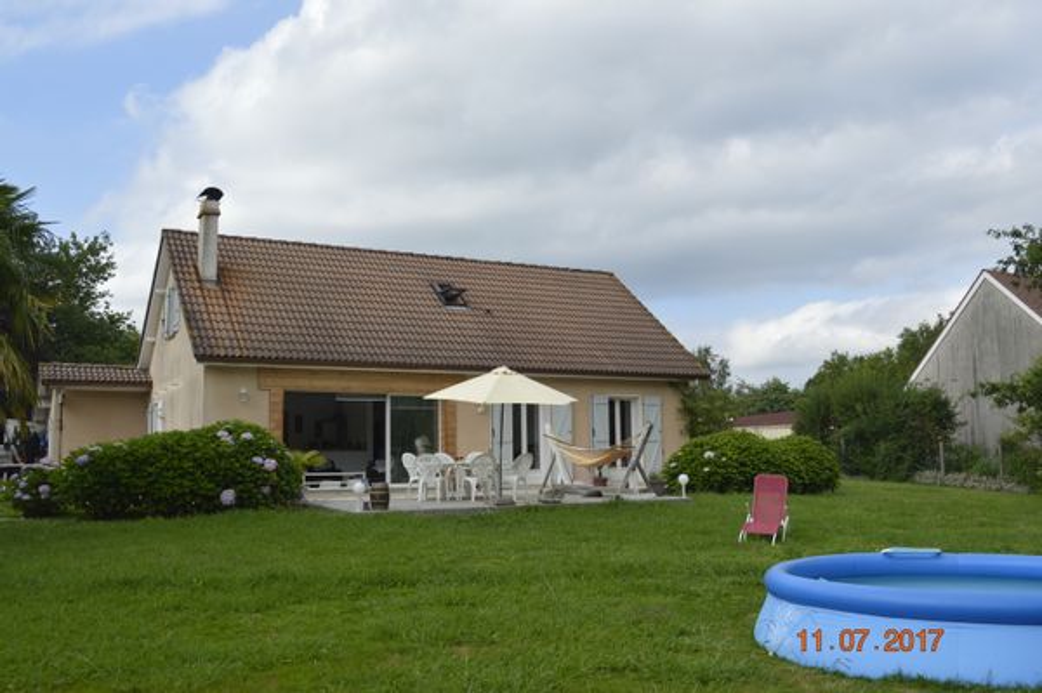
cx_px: 521
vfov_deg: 39.9
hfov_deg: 57.3
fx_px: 954
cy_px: 346
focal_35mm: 33
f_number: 7.1
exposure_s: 1/200
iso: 100
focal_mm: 22
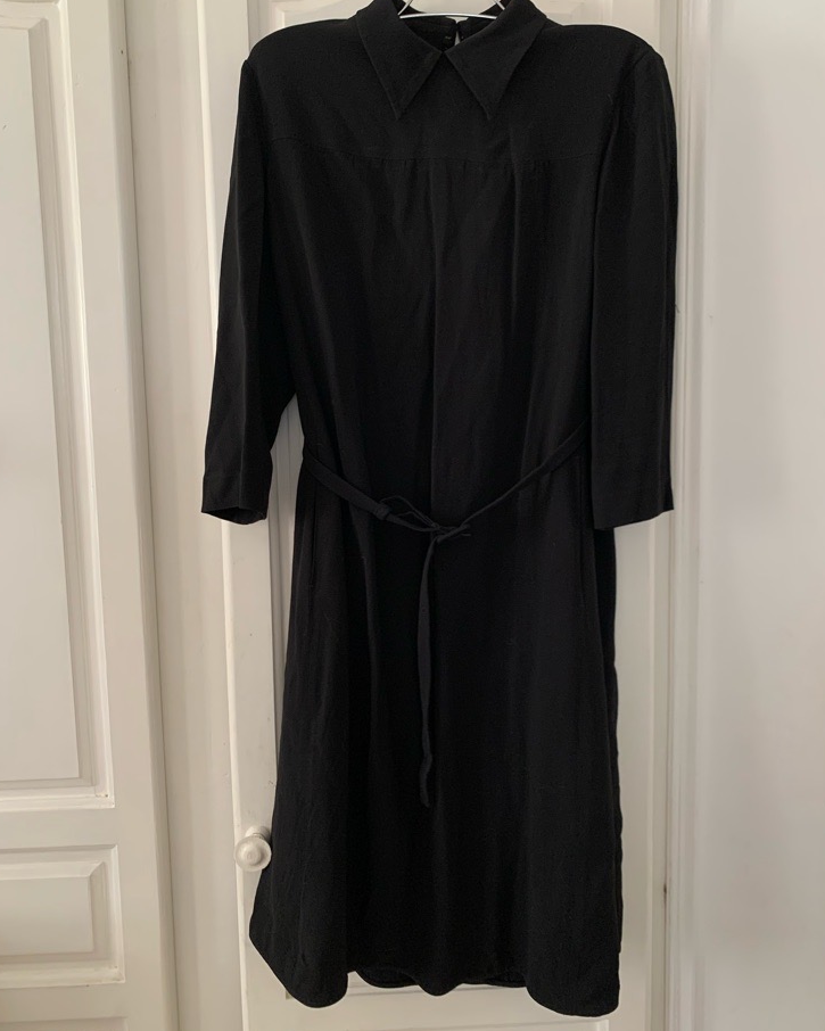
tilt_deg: -6.7
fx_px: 854
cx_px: 412
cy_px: 487
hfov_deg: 51.5
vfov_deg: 62.2
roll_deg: +1.0
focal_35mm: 28
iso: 100
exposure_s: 1/60
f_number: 1.8
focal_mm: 4.25
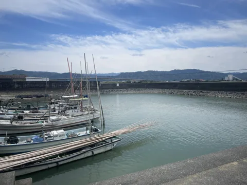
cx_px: 124
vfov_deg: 53.1
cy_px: 92
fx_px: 186
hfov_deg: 67.3
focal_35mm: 26
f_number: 1.6
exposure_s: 1/5051
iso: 32
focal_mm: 4.2
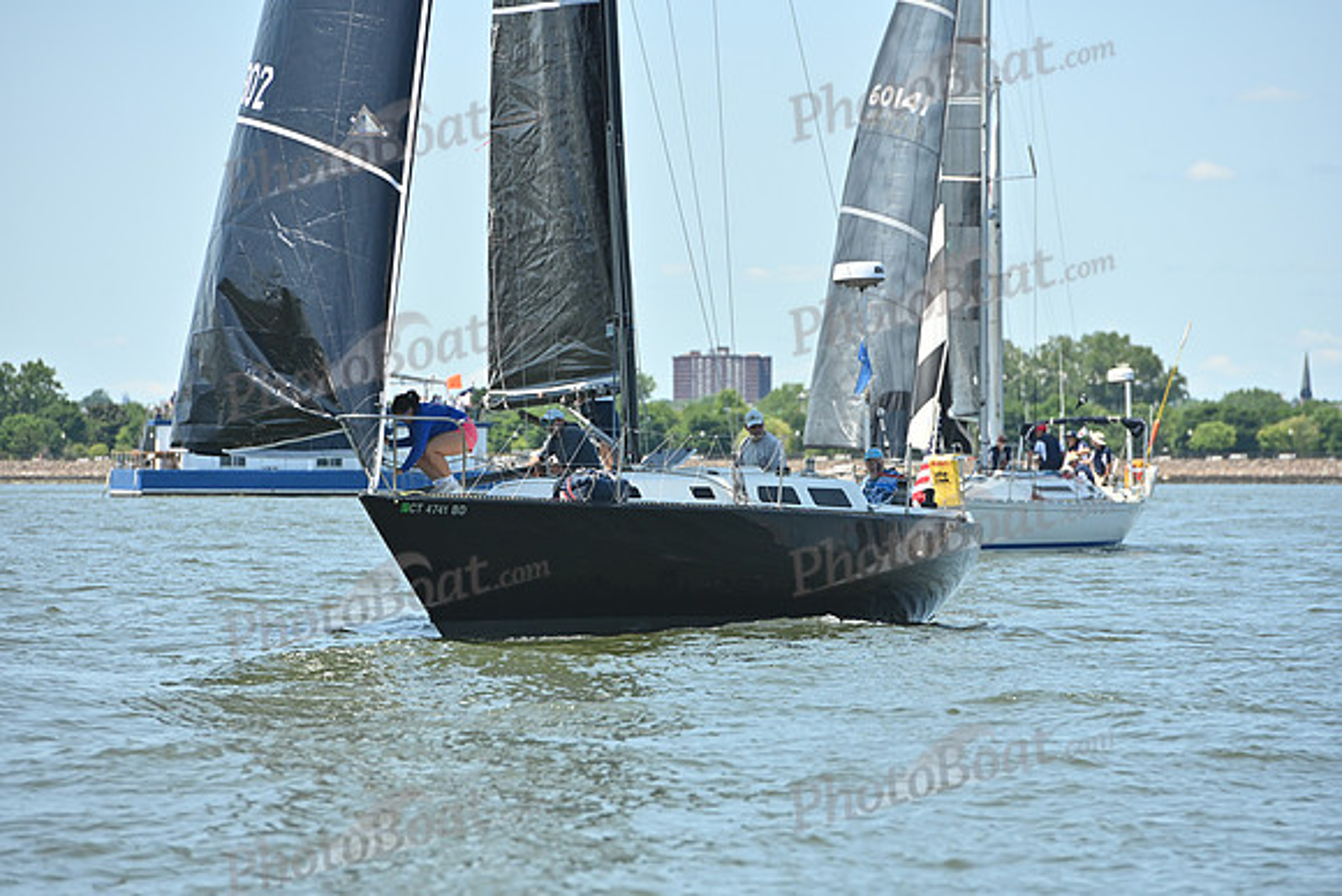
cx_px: 671
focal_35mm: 200
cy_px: 448
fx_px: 7457
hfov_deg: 10.3
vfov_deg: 6.9
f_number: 6.3
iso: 320
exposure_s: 1/1600
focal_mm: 200
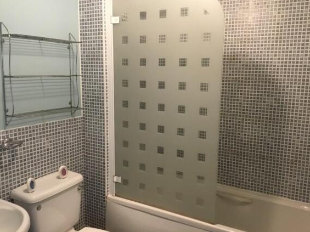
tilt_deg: -10.0
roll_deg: -1.9
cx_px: 159
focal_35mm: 32
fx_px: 286
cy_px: 114
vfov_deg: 44.1
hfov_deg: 56.8
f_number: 2.4
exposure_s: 1/20
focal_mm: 3.3
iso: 200
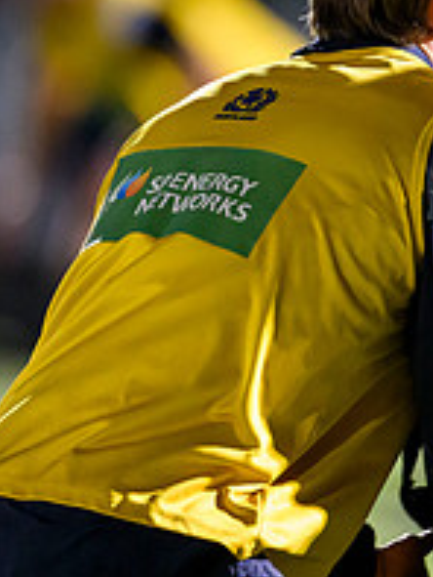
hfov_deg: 1.1
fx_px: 21991
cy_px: 104
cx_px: 697
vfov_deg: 1.5
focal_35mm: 1320
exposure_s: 1/640
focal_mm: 400
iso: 6400
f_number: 3.2
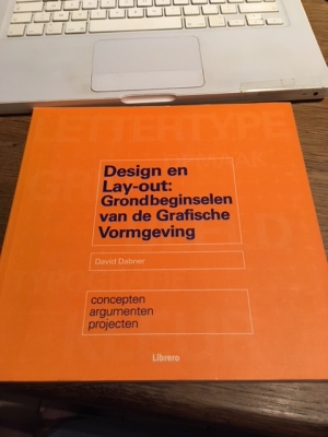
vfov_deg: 61.7
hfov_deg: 48.2
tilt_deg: -61.0
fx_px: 366
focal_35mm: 29
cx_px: 164
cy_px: 218
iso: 160
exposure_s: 1/33
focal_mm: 4.15
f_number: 2.2
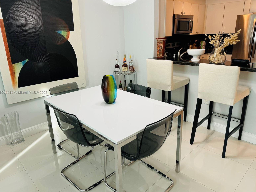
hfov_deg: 69.4
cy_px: 93
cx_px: 127
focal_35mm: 25
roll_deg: +2.1
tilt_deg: -18.7
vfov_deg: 54.9
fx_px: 185
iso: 160
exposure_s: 1/60
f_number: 1.78
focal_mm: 6.86
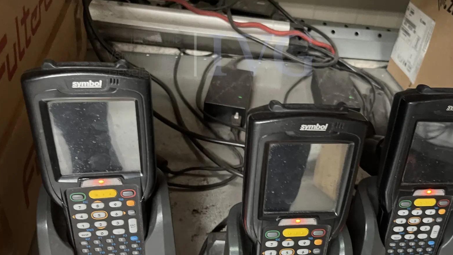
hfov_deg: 56.2
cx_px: 274
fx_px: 420
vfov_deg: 32.8
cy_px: 201
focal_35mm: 35
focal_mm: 5.1
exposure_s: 1/50
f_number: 1.6
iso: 250
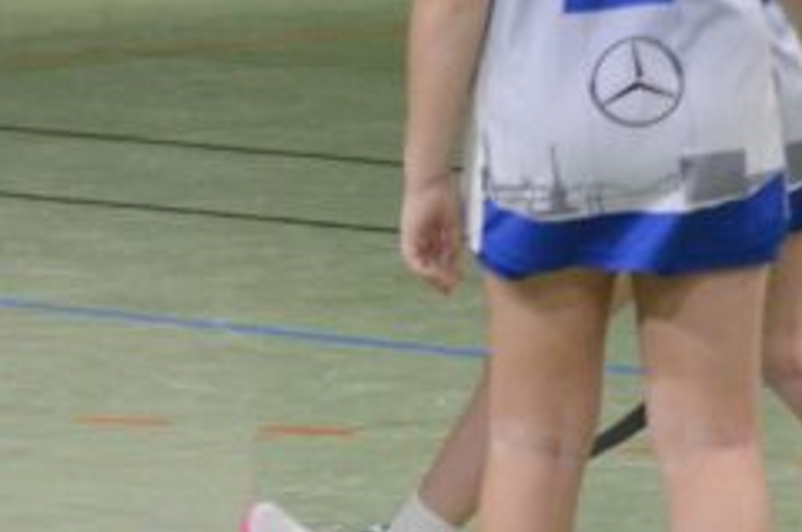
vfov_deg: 3.9
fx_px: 7829
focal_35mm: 352
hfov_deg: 5.8
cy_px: -110
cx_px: -358
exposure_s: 1/250
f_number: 4
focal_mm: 55
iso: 1600
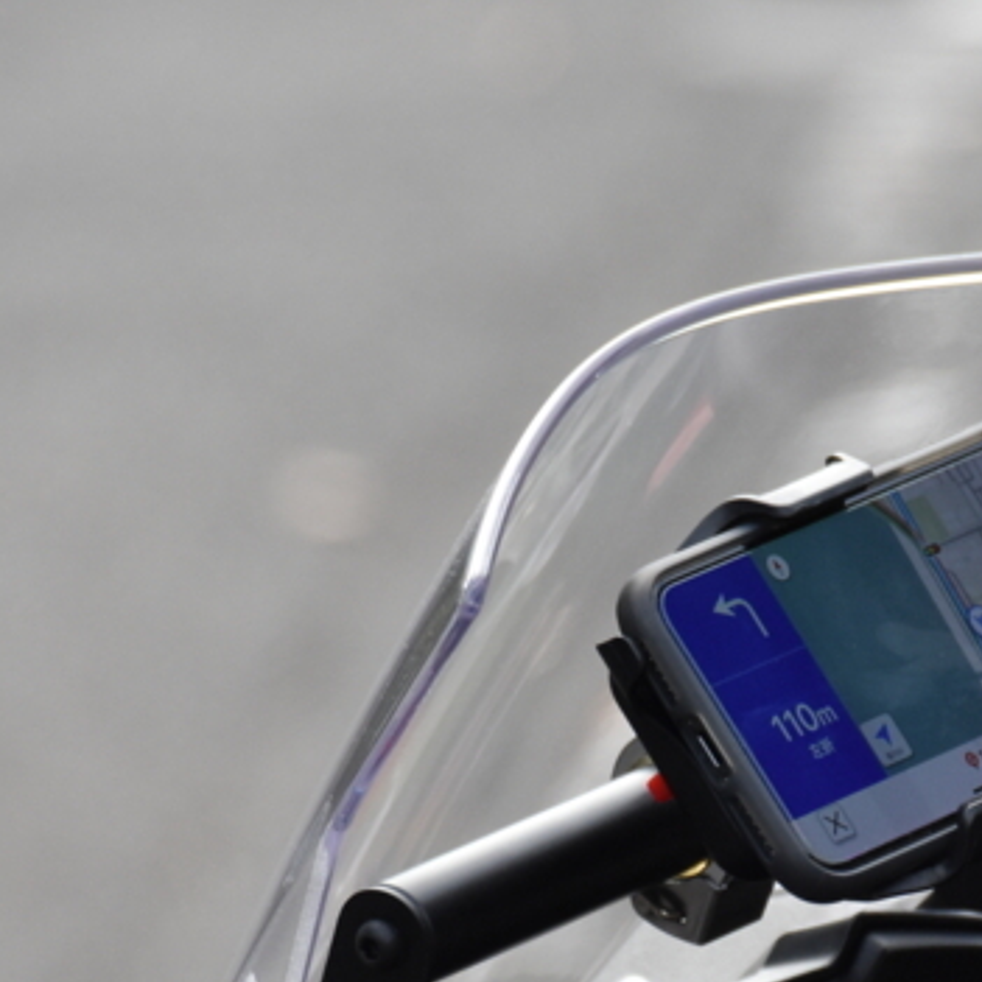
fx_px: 18494
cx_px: 839
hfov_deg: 3.0
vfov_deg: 3.0
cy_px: 880
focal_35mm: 576
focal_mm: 155
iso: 800
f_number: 6.3
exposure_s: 1/640
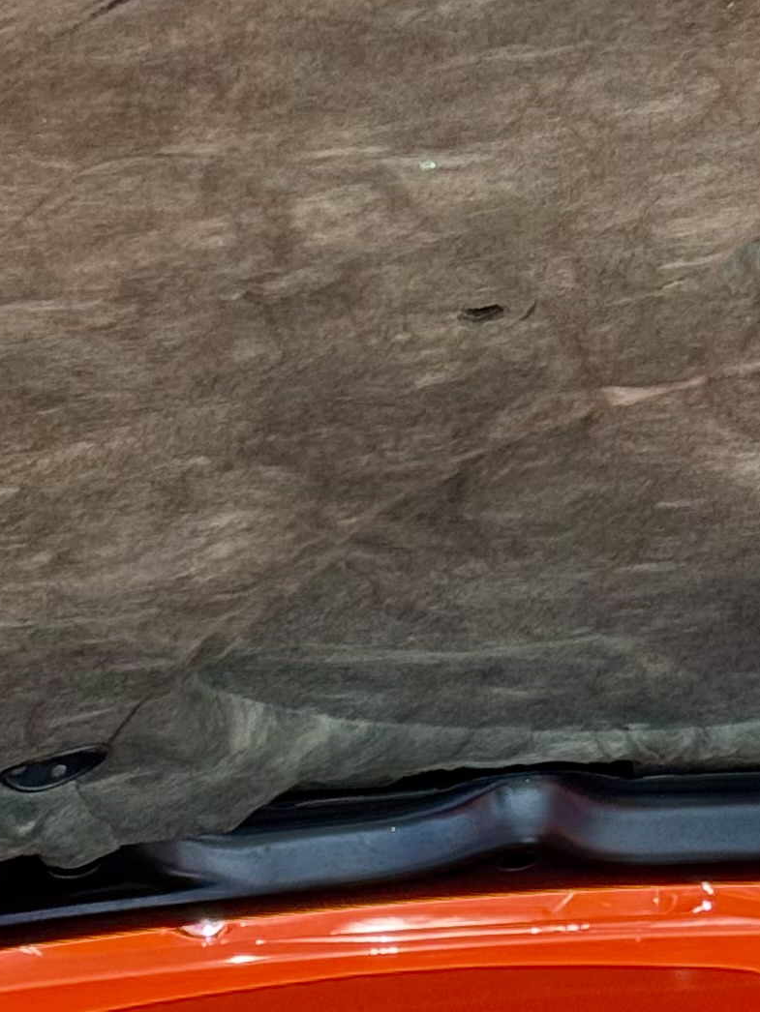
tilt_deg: -25.1
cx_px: 658
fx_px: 5413
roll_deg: +0.4
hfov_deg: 8.0
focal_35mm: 185
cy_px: 1941
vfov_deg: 10.0
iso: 100
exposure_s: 1/906
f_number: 1.78
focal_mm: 6.76
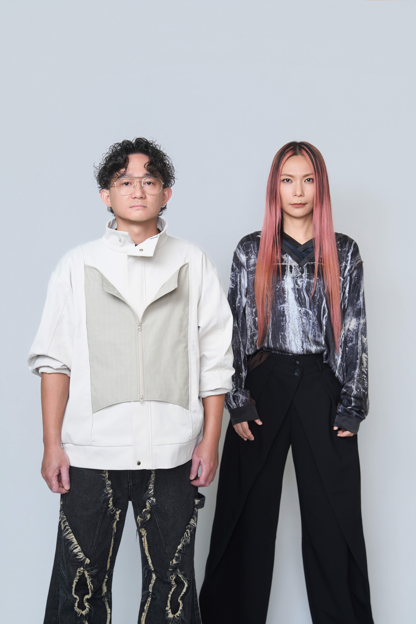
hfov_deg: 27.5
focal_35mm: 49
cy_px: 312
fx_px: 849
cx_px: 208
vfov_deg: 40.3
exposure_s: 1/250
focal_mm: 49
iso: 200
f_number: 4.5
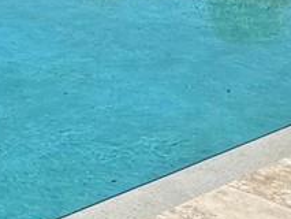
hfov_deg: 15.9
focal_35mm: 105
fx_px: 883
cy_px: -26
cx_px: -234
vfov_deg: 13.8
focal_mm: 2.22
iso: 50
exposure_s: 1/5814
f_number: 2.2
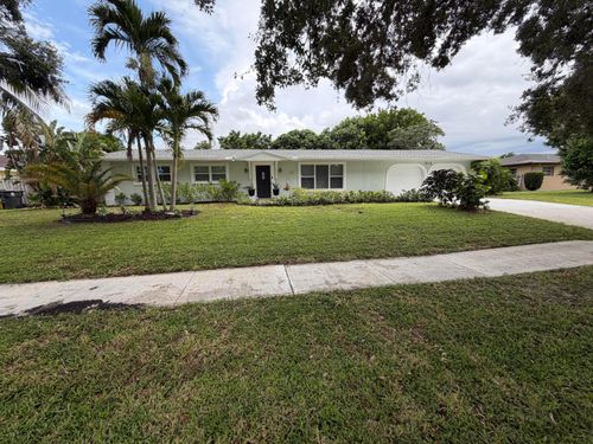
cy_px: 222
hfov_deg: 102.1
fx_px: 240
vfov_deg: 85.7
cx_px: 296
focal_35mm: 14
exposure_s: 1/261
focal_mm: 2.22
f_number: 2.2
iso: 50
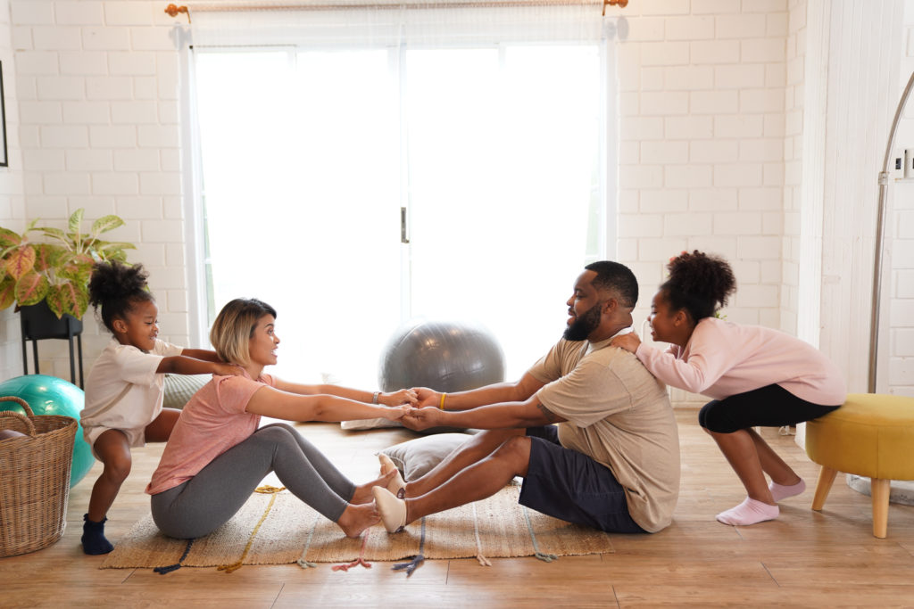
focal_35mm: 37
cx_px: 457
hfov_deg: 51.9
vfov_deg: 36.0
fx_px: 939
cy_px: 304
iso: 800
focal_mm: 37
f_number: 2.8
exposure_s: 1/80
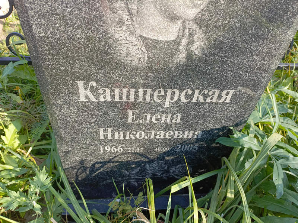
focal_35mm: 25
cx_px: 149
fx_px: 215
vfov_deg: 54.9
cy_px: 112
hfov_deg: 69.4
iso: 110
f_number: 1.69
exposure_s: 1/224
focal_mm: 4.76
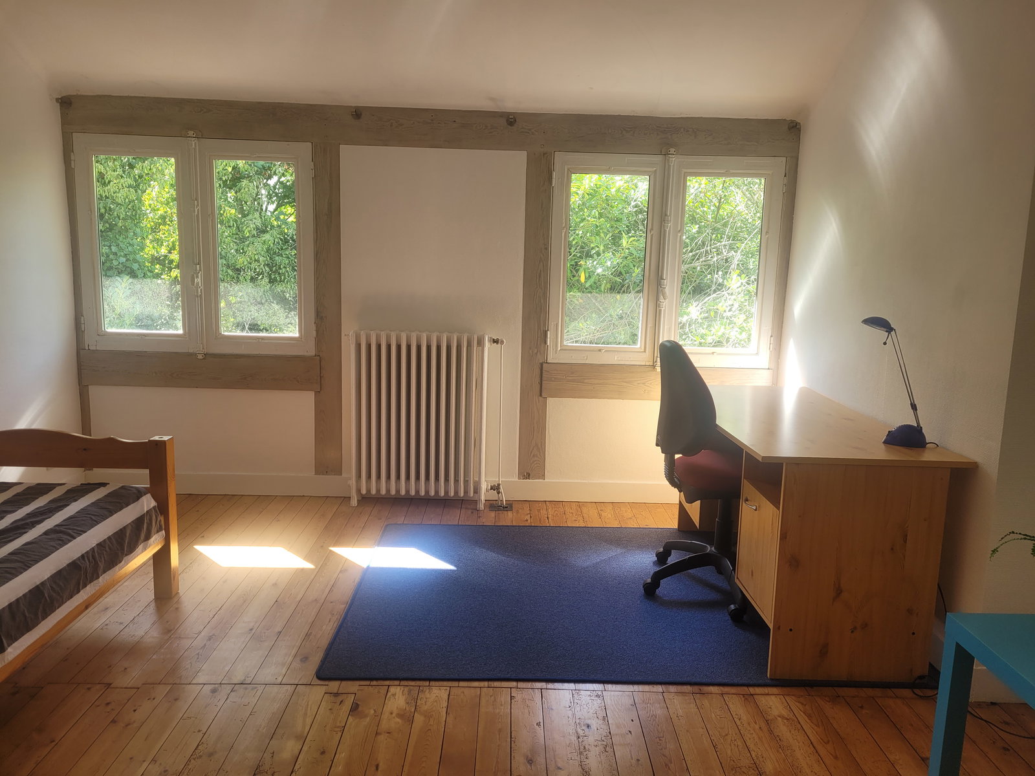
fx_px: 777
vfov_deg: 53.1
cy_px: 388
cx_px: 518
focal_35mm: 26
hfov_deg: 67.3
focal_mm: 5.4
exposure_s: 1/100
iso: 40
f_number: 1.8
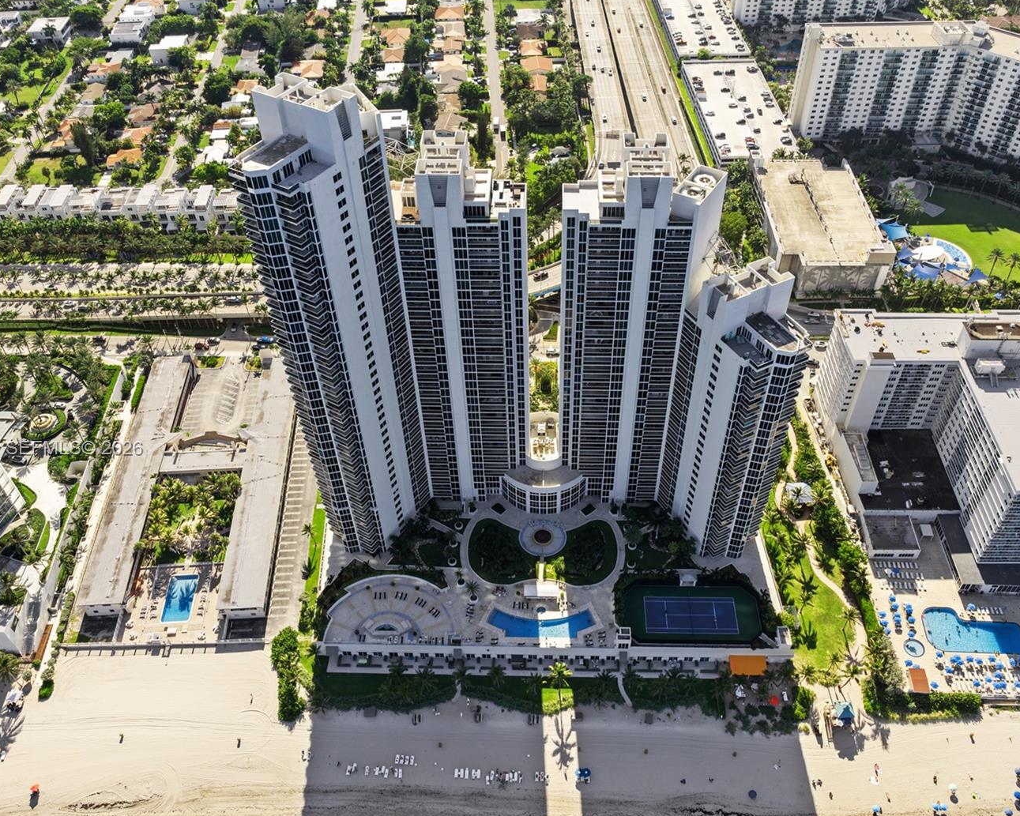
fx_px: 876
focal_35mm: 29
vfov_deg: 49.9
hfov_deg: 60.4
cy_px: 450
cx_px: 529
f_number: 2.8
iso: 120
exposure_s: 1/500
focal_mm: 12.29
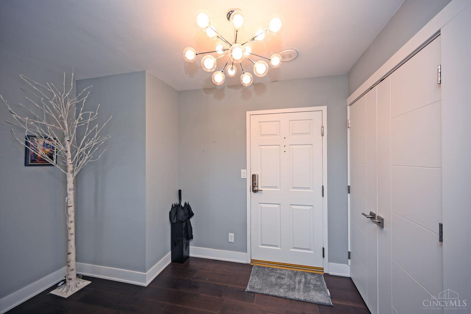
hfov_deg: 104.3
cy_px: 157
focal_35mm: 14
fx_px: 183
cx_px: 236
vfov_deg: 81.2
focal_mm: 14
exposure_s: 1/60
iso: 320
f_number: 4
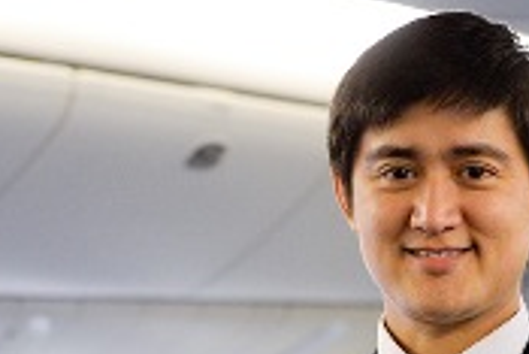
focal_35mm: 171
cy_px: 451
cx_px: 511
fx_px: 2515
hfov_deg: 11.9
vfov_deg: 8.0
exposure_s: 1/125
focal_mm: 50
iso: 1600
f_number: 2.8
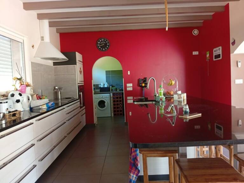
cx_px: 122
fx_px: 190
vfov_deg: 51.4
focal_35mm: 27
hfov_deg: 65.3
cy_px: 92
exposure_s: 1/20
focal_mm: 3.98
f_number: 1.8
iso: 799
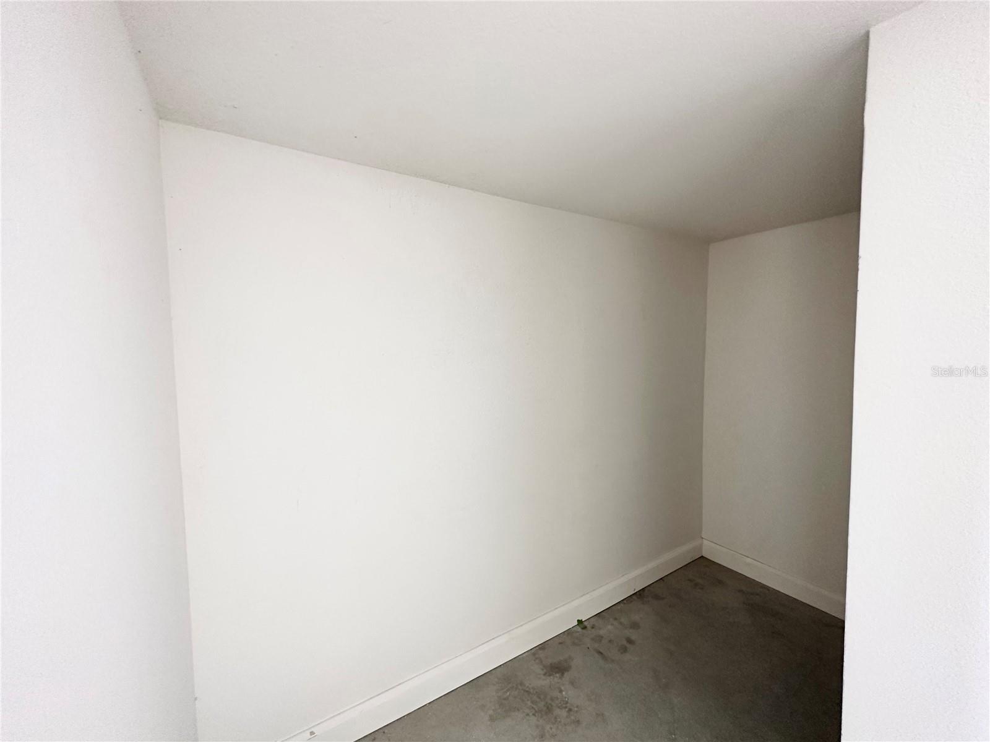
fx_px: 400
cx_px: 495
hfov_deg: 102.1
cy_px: 371
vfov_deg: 85.7
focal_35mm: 14
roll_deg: +0.4
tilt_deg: -4.7
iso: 160
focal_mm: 2.22
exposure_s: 1/60
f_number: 2.2
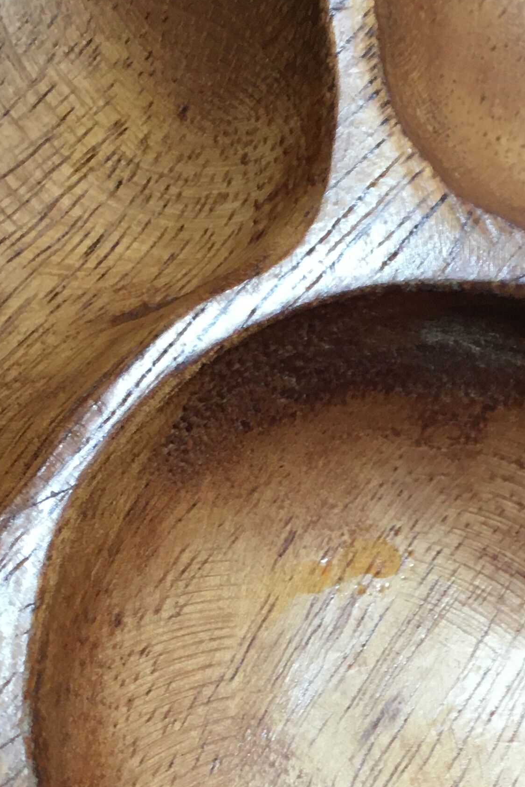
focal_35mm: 72
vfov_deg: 27.1
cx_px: 329
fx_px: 1575
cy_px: 710
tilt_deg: -19.3
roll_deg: -9.9
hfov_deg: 18.9
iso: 125
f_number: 2.2
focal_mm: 4.15
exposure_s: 1/33
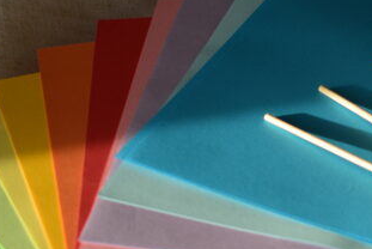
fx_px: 1786
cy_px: 87
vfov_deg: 8.0
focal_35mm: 173
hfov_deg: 11.7
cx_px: 426
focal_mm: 35
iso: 100
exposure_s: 1/400
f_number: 3.5
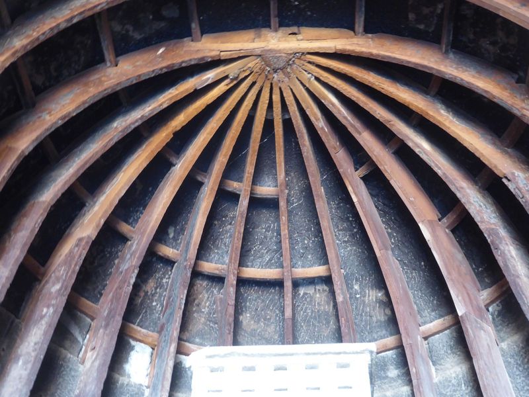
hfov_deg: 41.2
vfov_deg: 31.5
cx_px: 264
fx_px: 703
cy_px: 198
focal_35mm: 46
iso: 400
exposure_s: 1/6
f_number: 3.9
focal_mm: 7.8
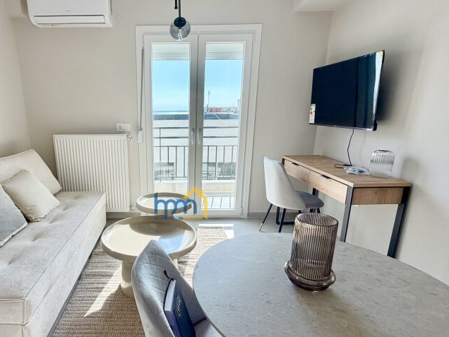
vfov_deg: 60.9
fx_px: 285
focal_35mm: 22
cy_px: 187
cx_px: 164
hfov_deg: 74.8
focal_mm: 2.22
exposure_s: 1/191
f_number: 2.2
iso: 50
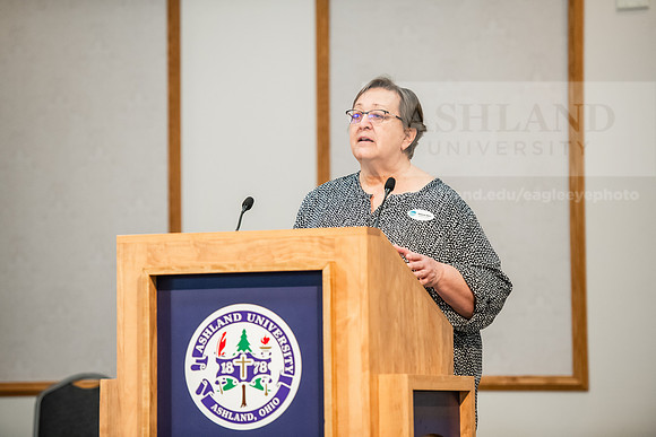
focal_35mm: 165
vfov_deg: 8.3
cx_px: 328
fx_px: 3007
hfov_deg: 12.4
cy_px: 218
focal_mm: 165
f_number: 3.2
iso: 2000
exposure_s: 1/200
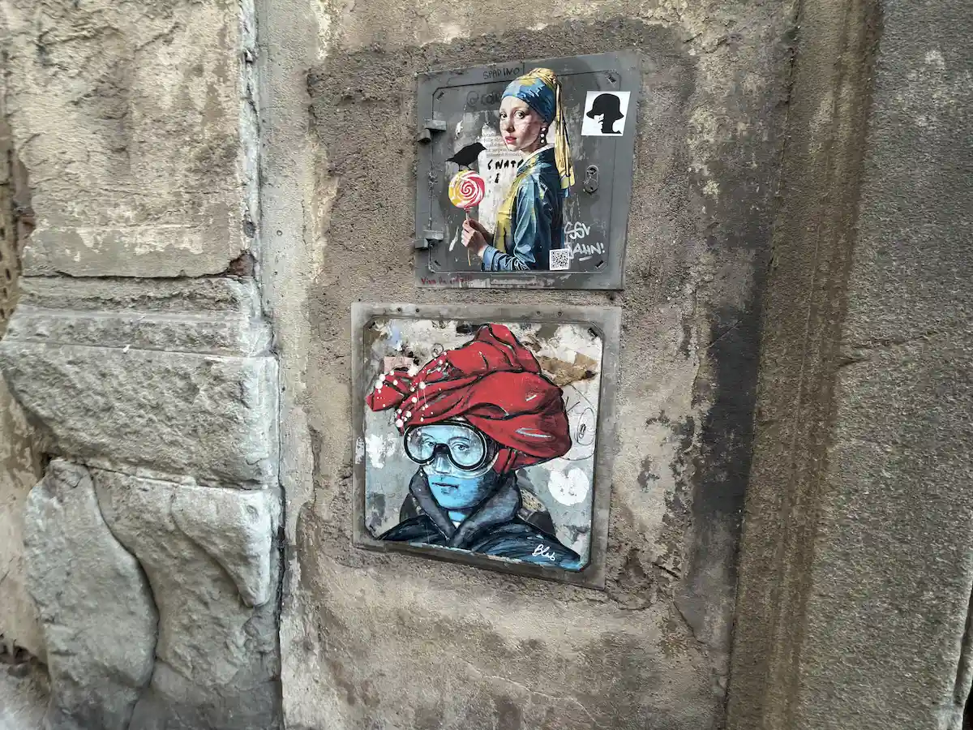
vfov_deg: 85.7
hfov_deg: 102.1
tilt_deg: -5.7
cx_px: 486
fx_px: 394
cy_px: 365
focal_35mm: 14
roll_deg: -0.8
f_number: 2.2
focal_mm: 2.22
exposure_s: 1/30
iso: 160
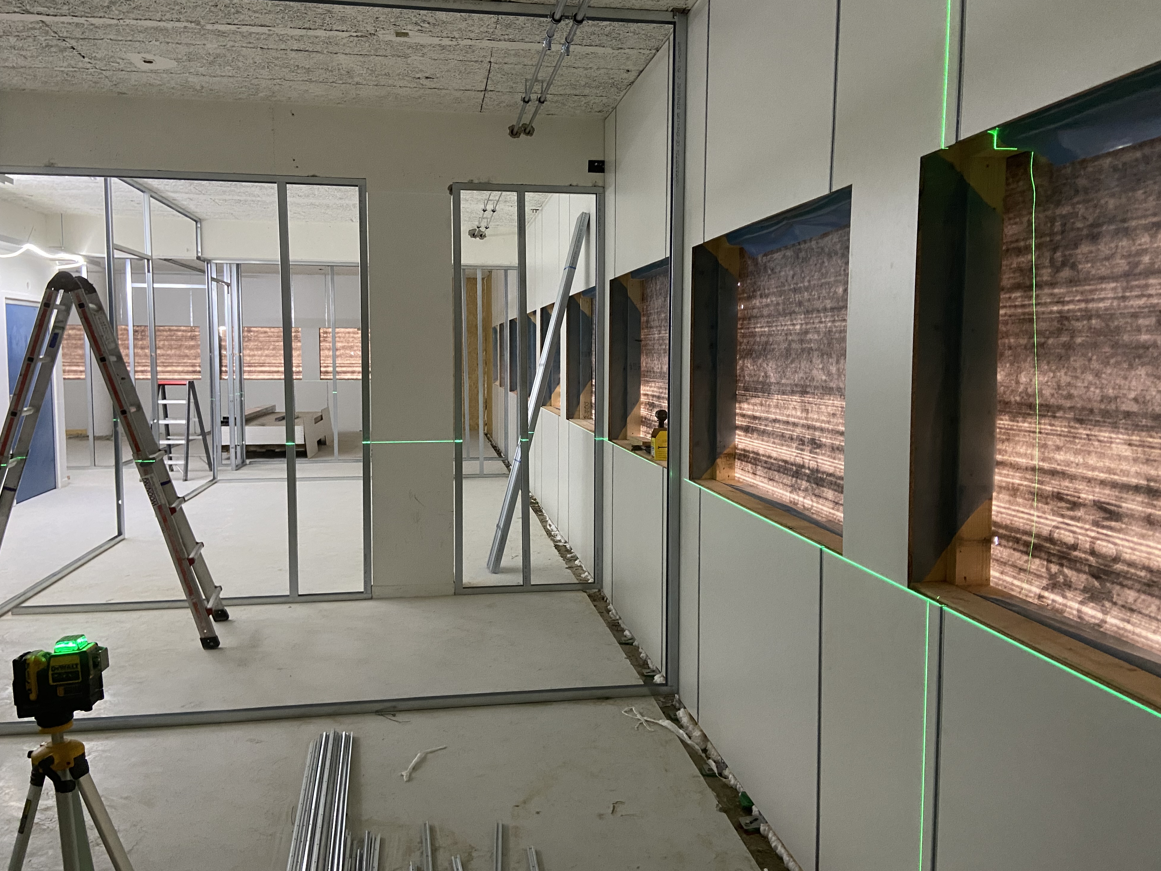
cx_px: 572
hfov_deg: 65.3
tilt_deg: -5.0
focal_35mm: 27
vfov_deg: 51.4
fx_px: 906
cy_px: 434
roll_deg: -0.3
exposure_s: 1/33
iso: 400
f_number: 1.8
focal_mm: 4.25
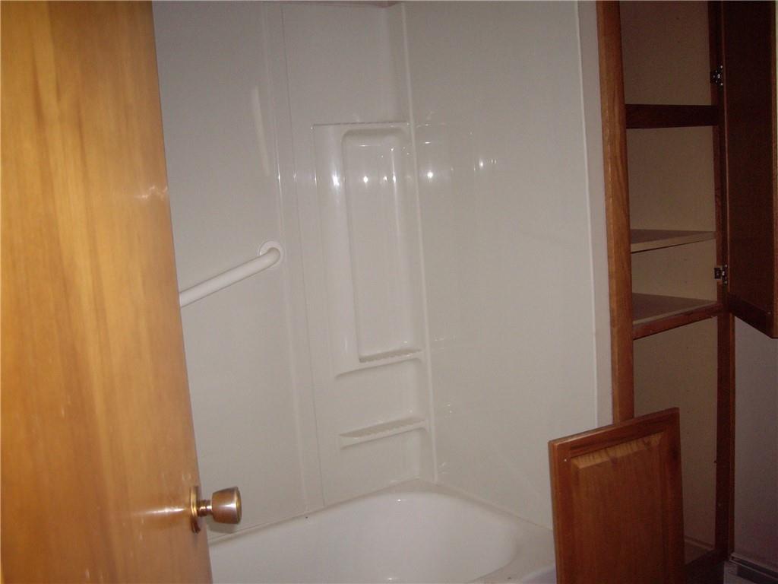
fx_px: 854
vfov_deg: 37.7
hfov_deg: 49.0
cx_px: 389
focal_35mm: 38
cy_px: 292
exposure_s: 1/40
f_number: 2.7
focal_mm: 6.2
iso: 200
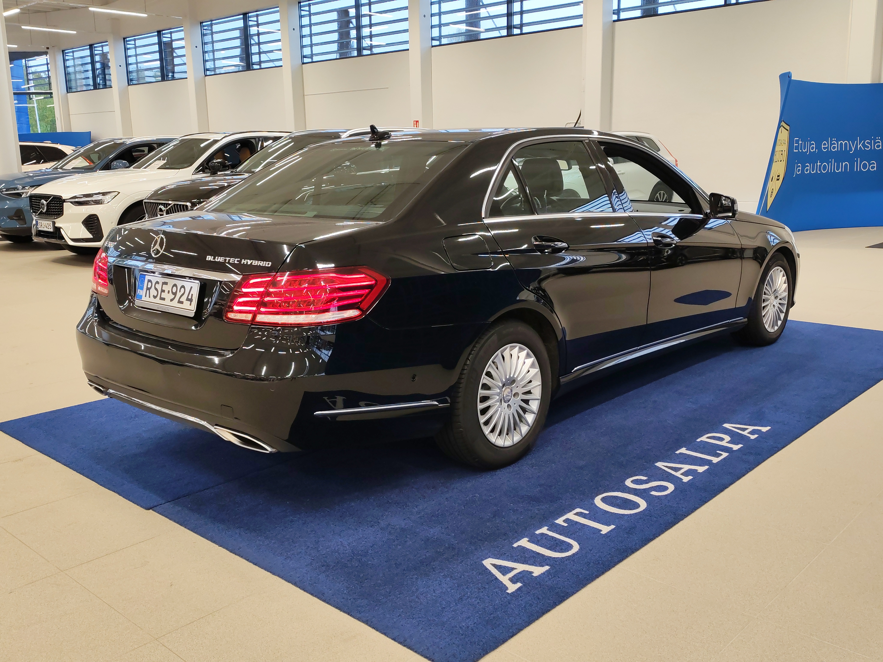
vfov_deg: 42.9
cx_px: 442
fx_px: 842
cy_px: 331
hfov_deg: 55.4
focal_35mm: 33
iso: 250
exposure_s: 1/100
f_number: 1.9
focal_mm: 6.12
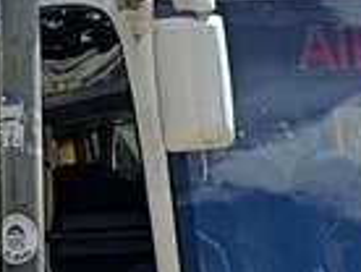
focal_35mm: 170
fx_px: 1776
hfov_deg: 11.6
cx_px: 102
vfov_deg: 8.7
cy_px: 201
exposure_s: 1/633
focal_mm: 6.11
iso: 50
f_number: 1.65
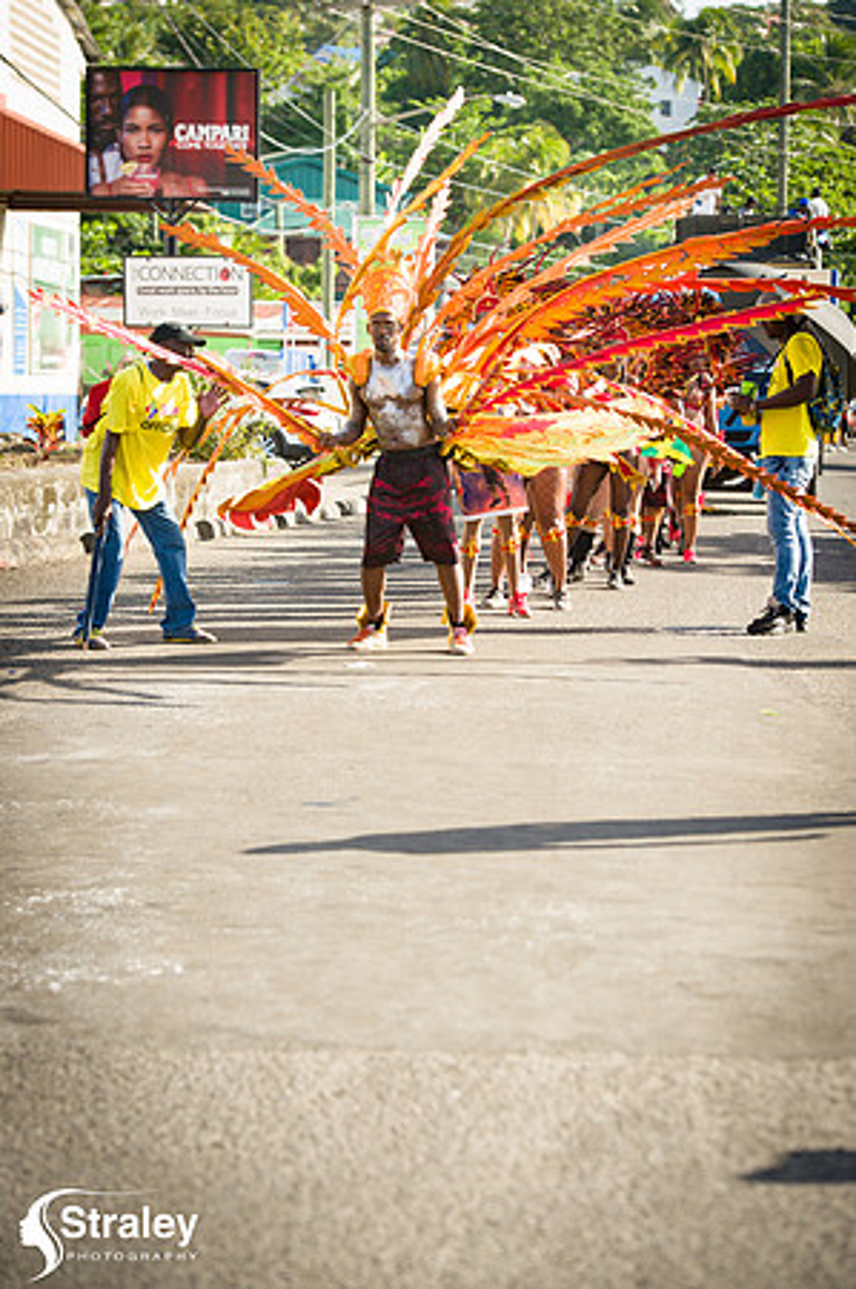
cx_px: 428
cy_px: 644
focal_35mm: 98
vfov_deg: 20.8
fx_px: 3503
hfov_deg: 13.9
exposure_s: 1/200
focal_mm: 98
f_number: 5.6
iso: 100
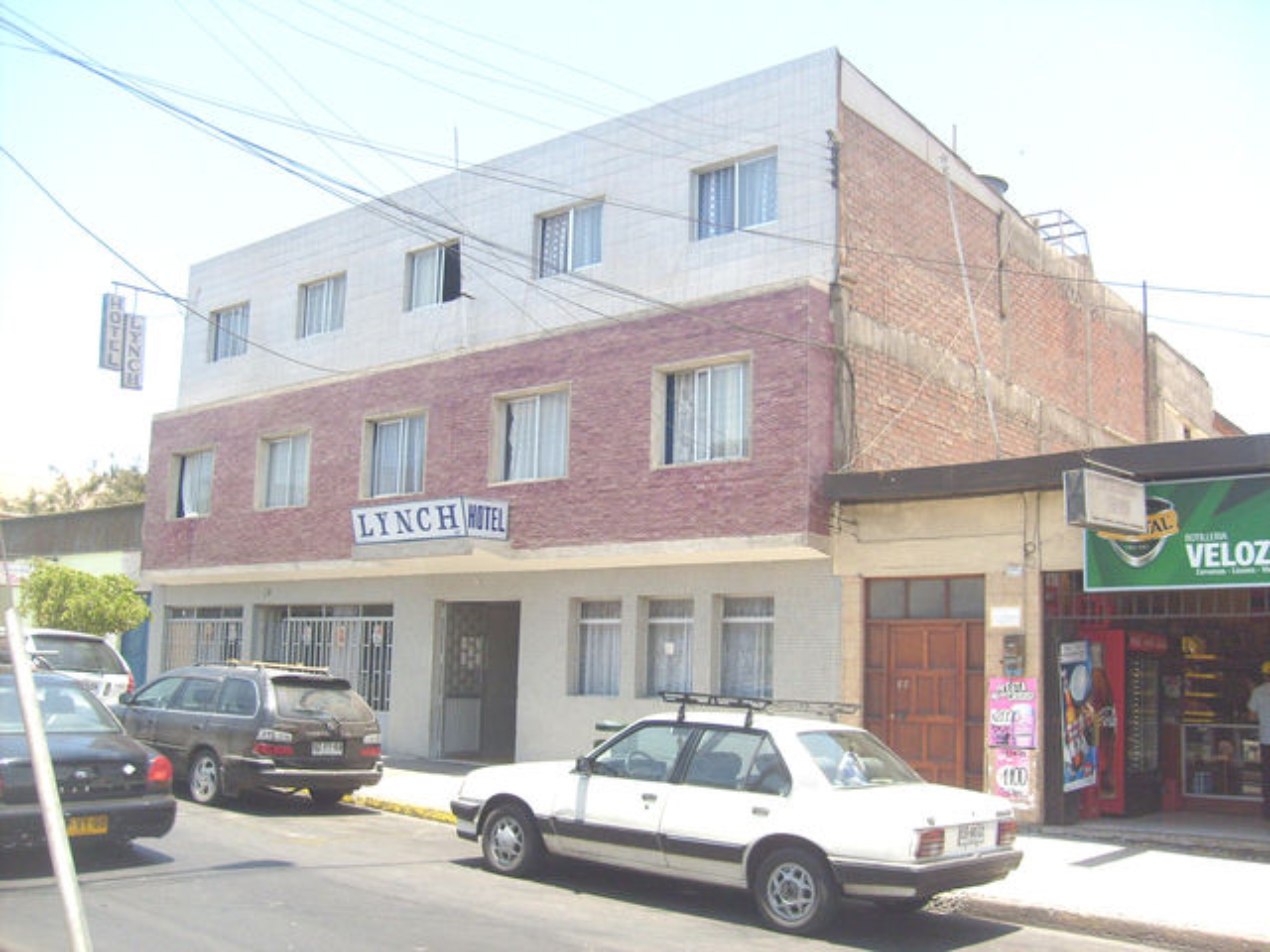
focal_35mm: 35
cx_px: 635
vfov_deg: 40.7
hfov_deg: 52.6
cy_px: 476
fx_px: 1284
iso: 80
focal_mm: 5.8
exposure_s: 1/180
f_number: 7.1
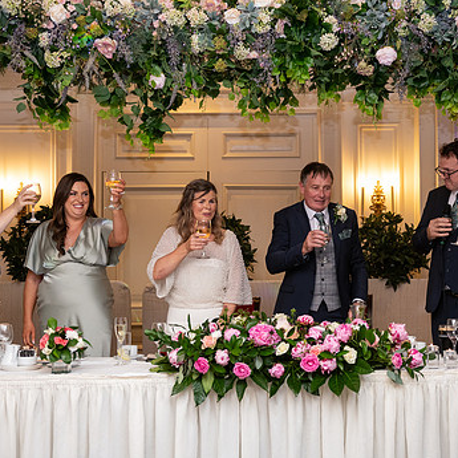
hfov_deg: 28.5
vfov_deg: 28.6
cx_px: 299
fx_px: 898
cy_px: 212
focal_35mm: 60
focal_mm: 42
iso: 640
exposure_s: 1/160
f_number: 3.5
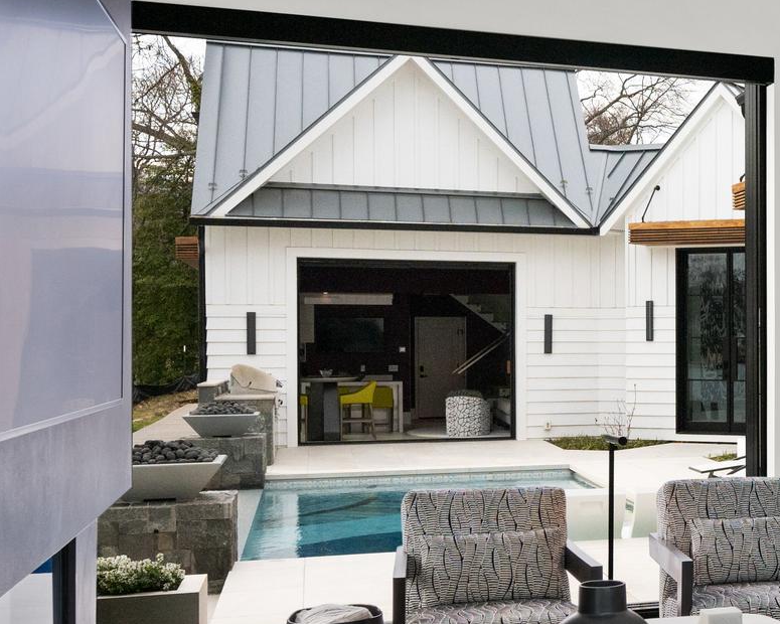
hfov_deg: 28.0
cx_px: 980
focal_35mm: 57
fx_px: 1316
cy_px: 338
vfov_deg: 26.7
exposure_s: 1/40
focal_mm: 15.5
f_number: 5.6
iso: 400
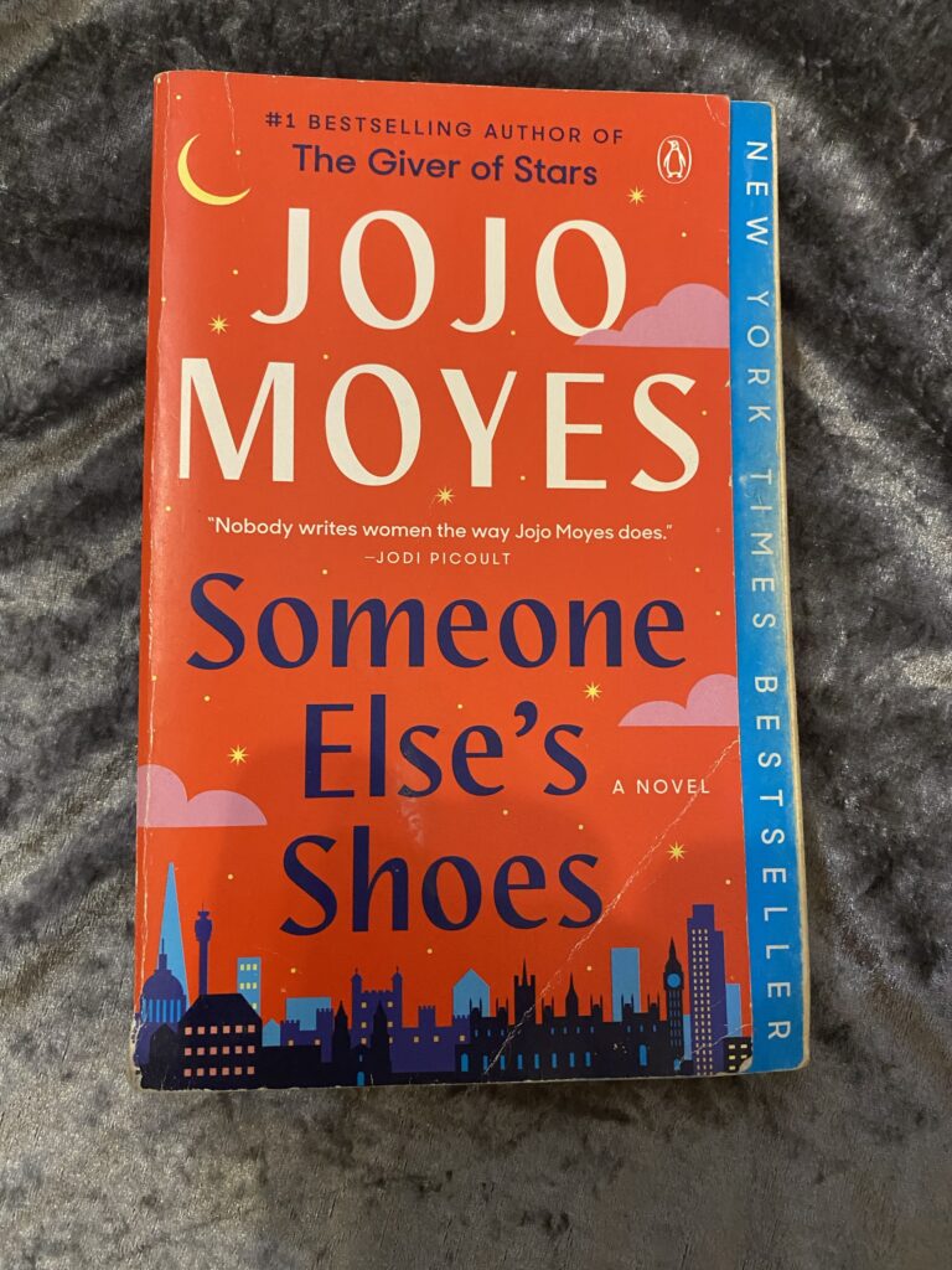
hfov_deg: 53.1
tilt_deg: -85.4
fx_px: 953
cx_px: 476
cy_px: 635
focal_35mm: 26
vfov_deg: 67.3
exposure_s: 1/25
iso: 500
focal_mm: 4.25
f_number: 1.8
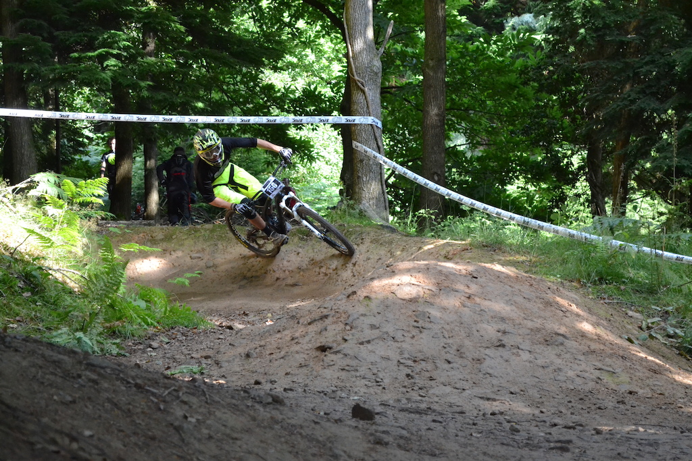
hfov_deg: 24.6
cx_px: 346
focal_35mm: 82
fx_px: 1586
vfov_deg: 16.6
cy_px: 230
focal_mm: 55
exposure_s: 1/500
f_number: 5.6
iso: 3200
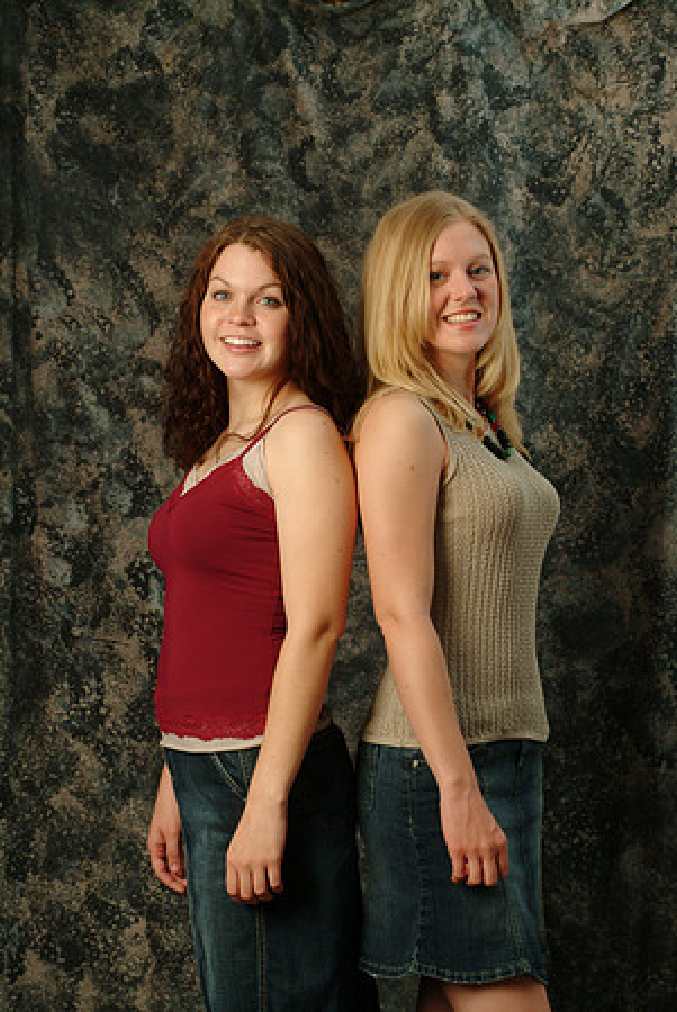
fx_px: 3335
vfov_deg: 17.3
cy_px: 506
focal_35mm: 118
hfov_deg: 11.6
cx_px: 338
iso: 400
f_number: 13
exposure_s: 1/125
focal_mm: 79
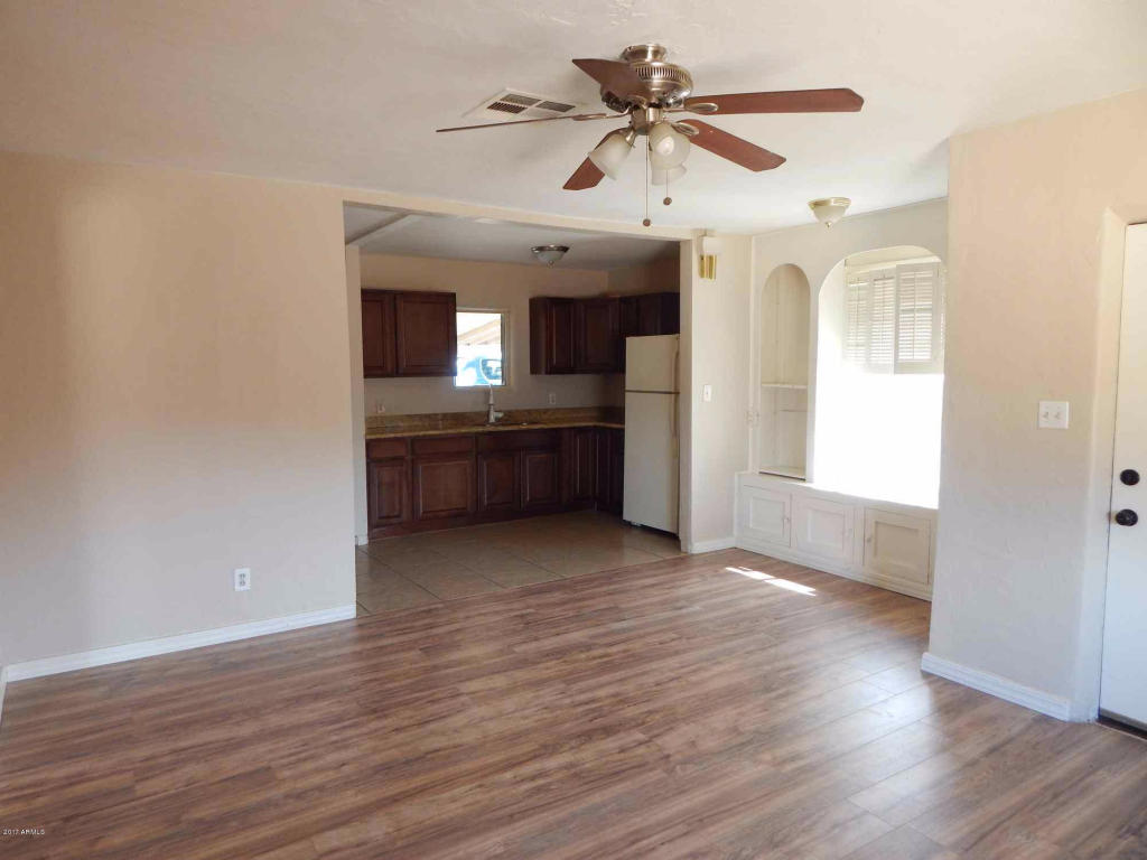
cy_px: 430
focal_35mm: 22
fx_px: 729
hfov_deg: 76.4
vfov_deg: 61.1
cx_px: 574
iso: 200
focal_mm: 4
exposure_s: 1/30
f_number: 3
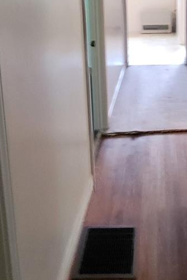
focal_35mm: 42
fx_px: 327
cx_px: 143
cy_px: 41
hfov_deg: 31.3
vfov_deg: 43.3
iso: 640
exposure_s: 1/30
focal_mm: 2.2
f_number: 2.2
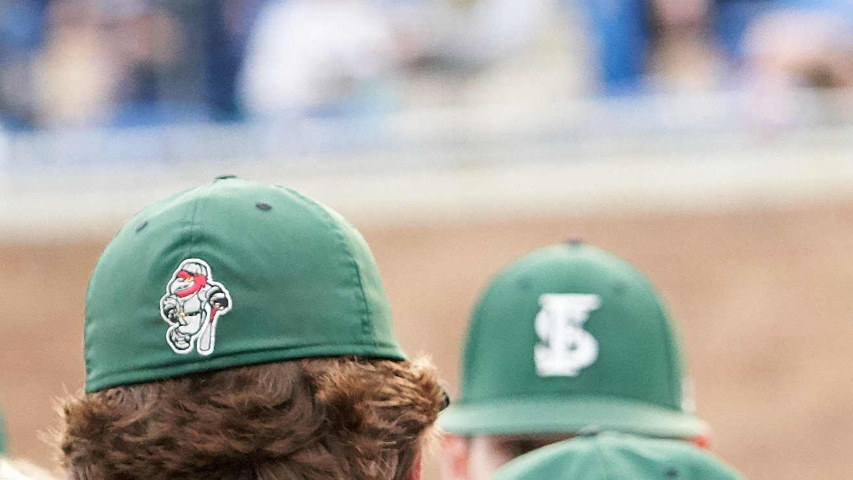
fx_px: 18771
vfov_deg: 1.5
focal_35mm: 830
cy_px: 782
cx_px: 462
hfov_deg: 2.6
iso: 2500
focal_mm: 135
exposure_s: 1/2000
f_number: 3.5
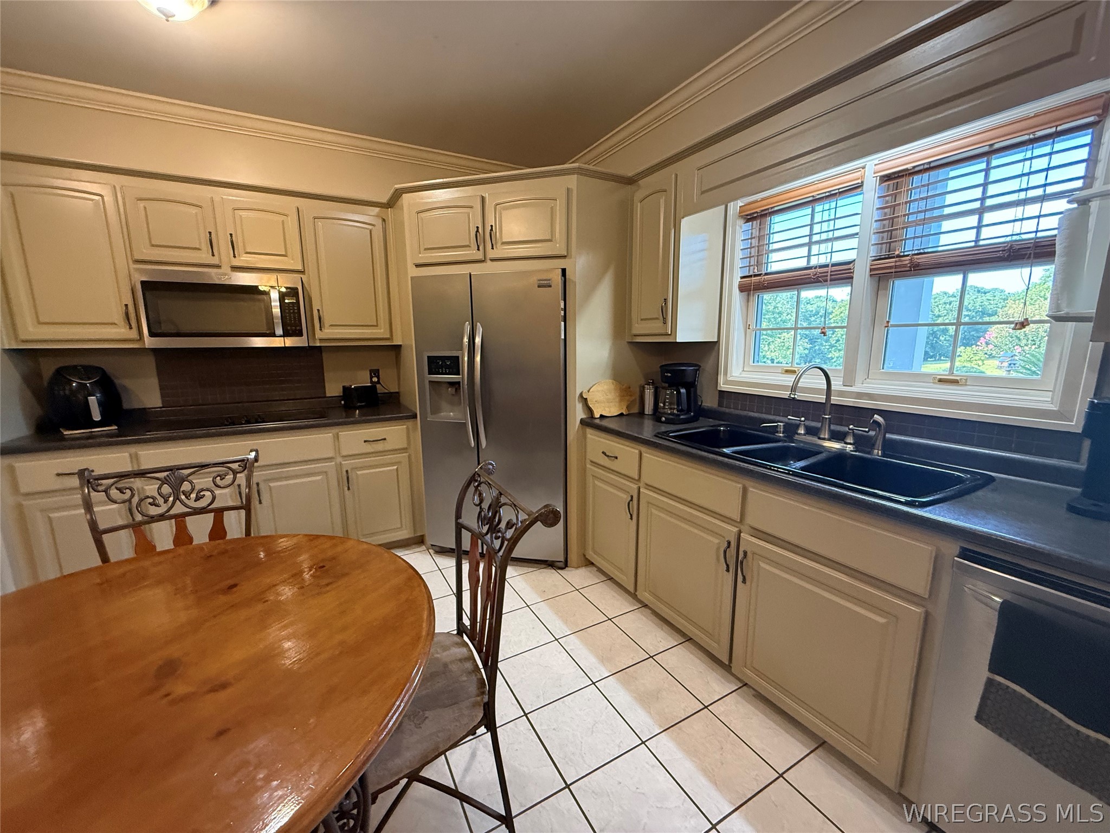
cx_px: 555
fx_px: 449
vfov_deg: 85.7
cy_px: 416
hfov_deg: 102.1
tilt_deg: -9.3
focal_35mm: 14
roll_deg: +0.6
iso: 500
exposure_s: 1/60
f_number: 2.2
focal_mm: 2.22
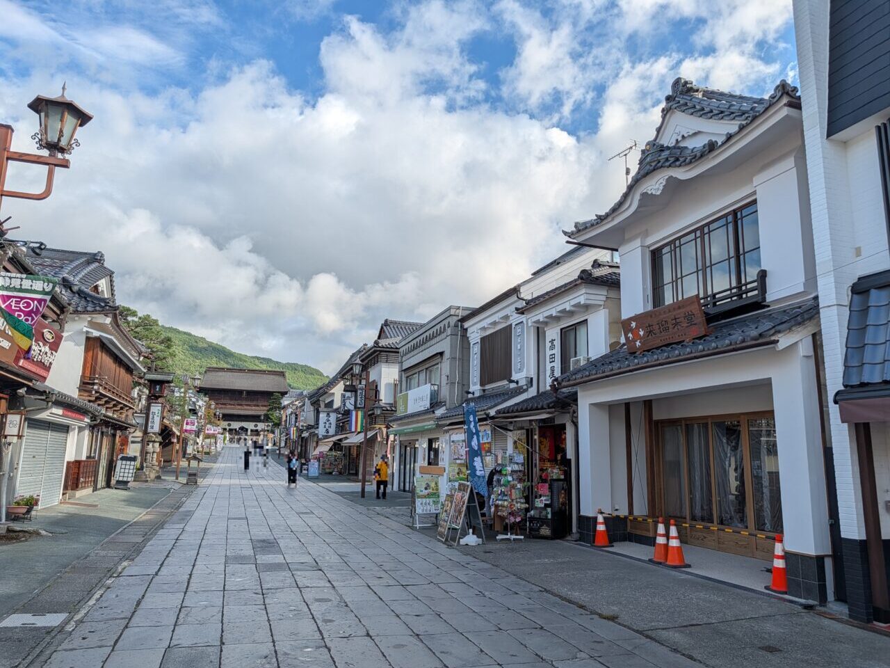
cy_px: 334
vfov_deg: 56.8
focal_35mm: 24
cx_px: 445
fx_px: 617
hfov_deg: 71.6
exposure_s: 1/1462
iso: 21
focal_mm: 6.9
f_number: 1.68
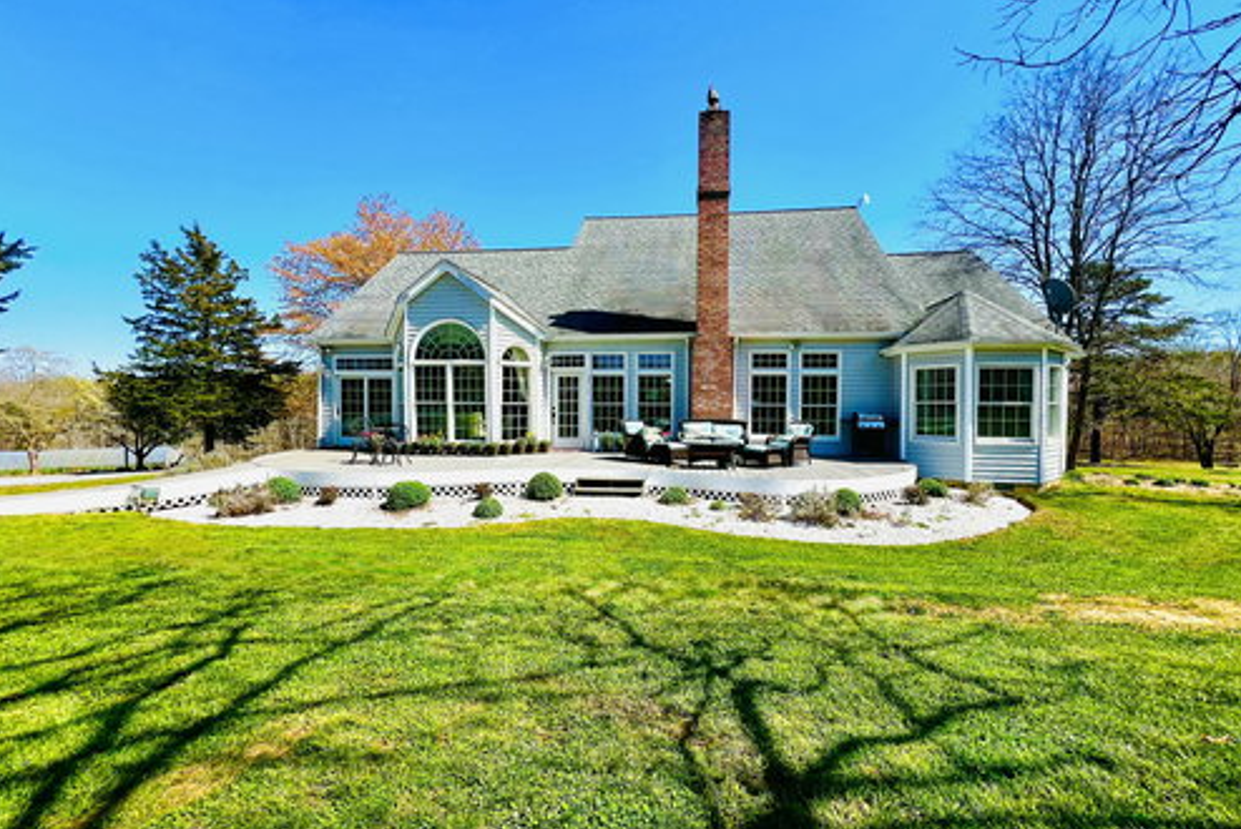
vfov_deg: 81.3
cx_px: 638
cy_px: 412
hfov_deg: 104.2
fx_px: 483
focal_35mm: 14
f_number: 1.8
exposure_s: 1/1488
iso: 32
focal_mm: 1.57
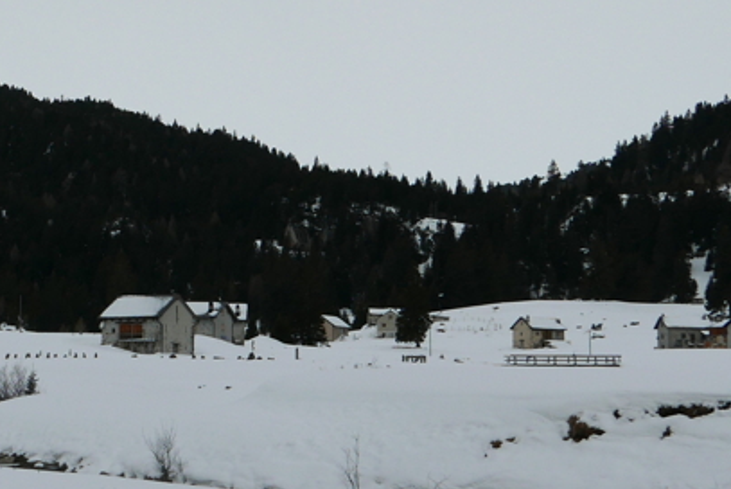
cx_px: 21
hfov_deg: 19.3
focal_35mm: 103
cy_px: 133
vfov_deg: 13.3
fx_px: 2093
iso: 200
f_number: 5.6
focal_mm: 15.9
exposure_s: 1/2500
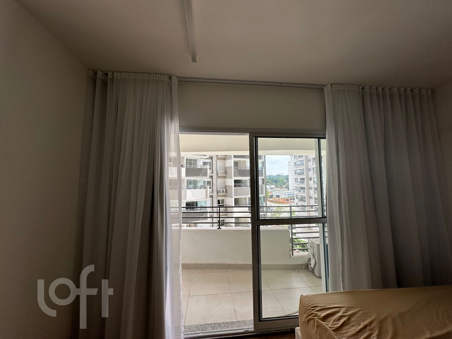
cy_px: 170
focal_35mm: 14
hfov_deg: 102.1
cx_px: 226
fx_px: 183
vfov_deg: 85.7
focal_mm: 2.22
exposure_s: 1/378
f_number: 2.2
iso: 40
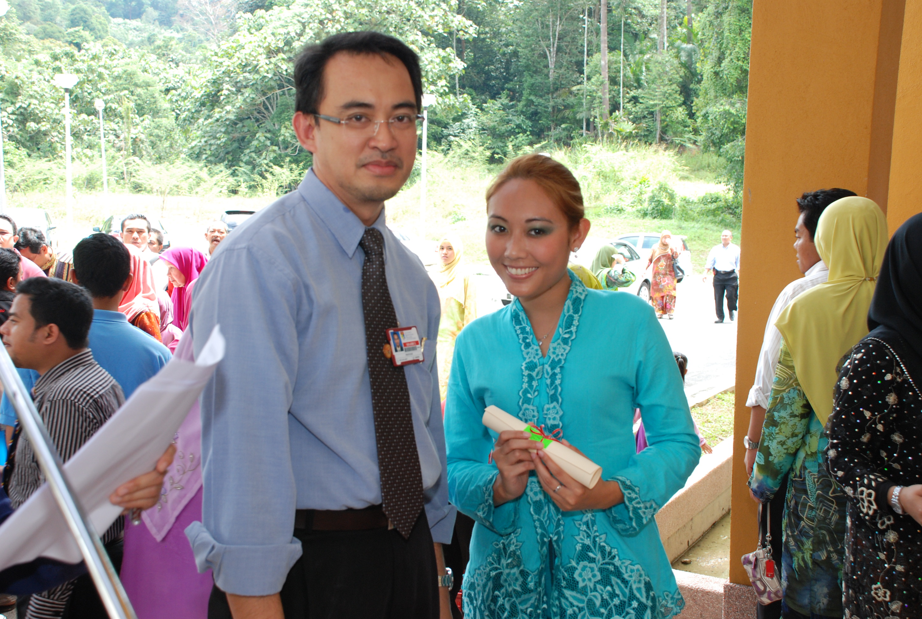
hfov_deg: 42.2
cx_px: 461
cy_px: 310
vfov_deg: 29.1
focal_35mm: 46
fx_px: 1193
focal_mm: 31
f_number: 5.6
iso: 400
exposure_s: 1/100
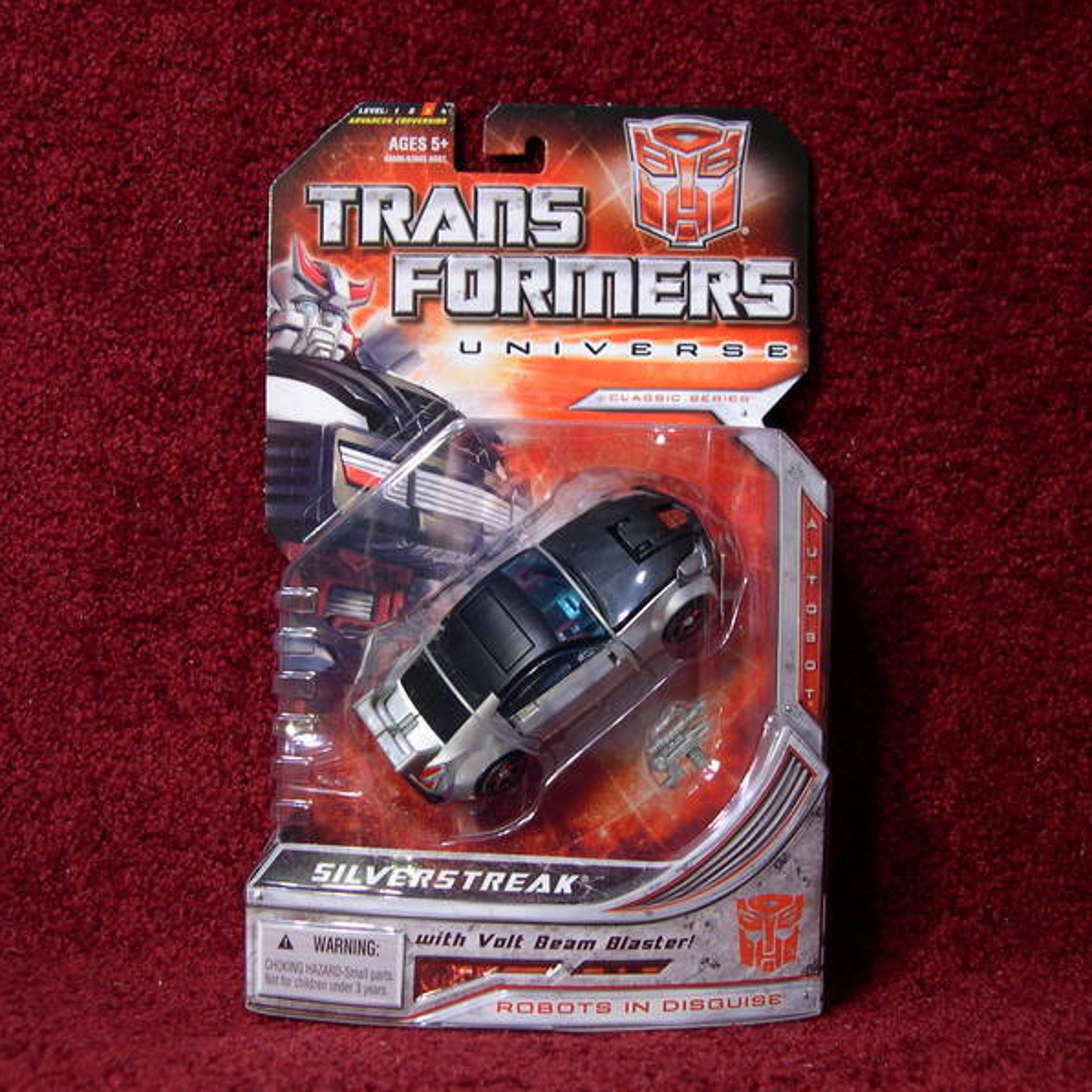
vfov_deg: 37.6
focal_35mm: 45
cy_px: 547
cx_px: 569
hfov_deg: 37.5
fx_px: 1606
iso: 105
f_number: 2.8
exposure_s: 1/4.8
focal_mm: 8
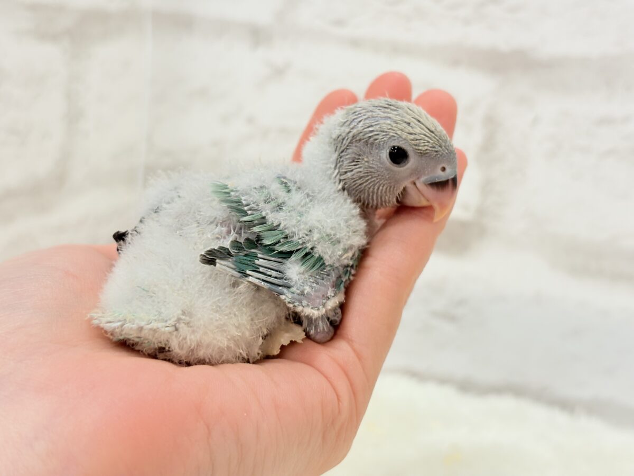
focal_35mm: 52
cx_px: 317
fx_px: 952
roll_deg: -5.0
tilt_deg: -10.4
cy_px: 238
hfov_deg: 36.8
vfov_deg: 28.0
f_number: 1.6
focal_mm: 5.96
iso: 80
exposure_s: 1/100
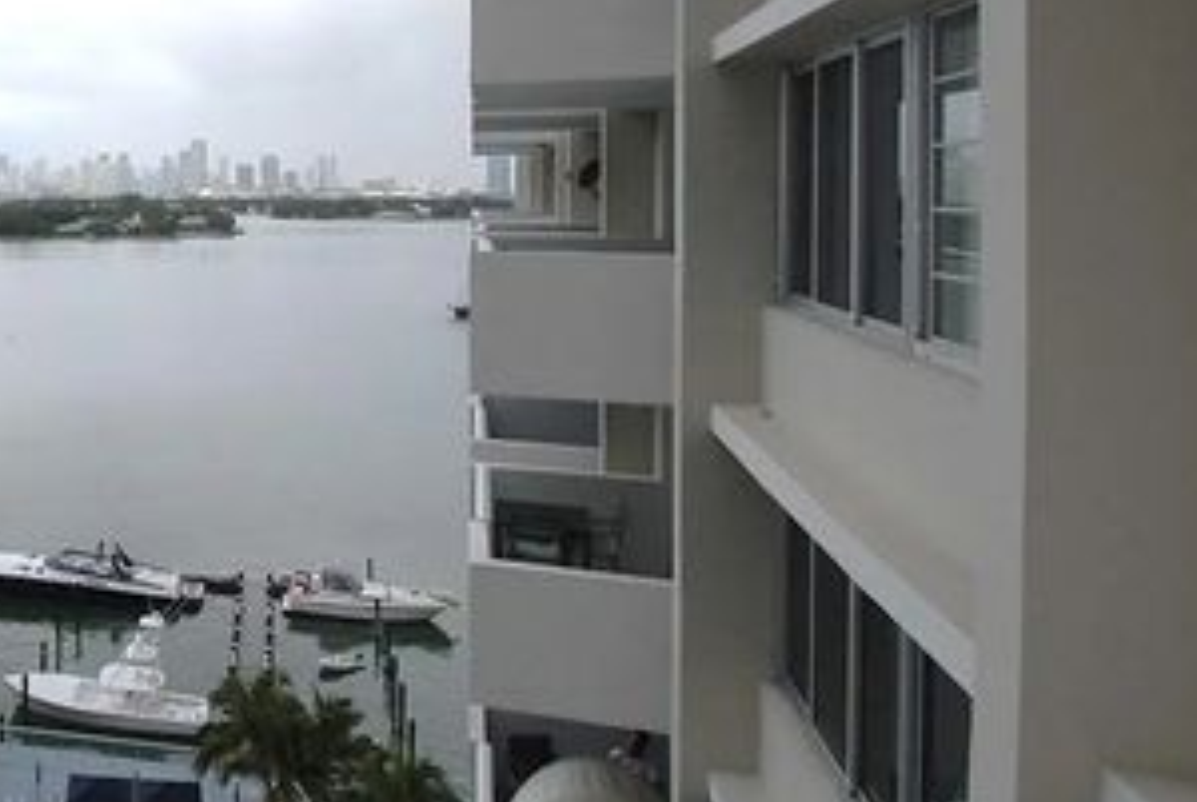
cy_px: 200
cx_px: 32
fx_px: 1066
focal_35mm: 32
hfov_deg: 49.3
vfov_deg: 40.1
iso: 400
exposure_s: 1/250
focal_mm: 10
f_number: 10
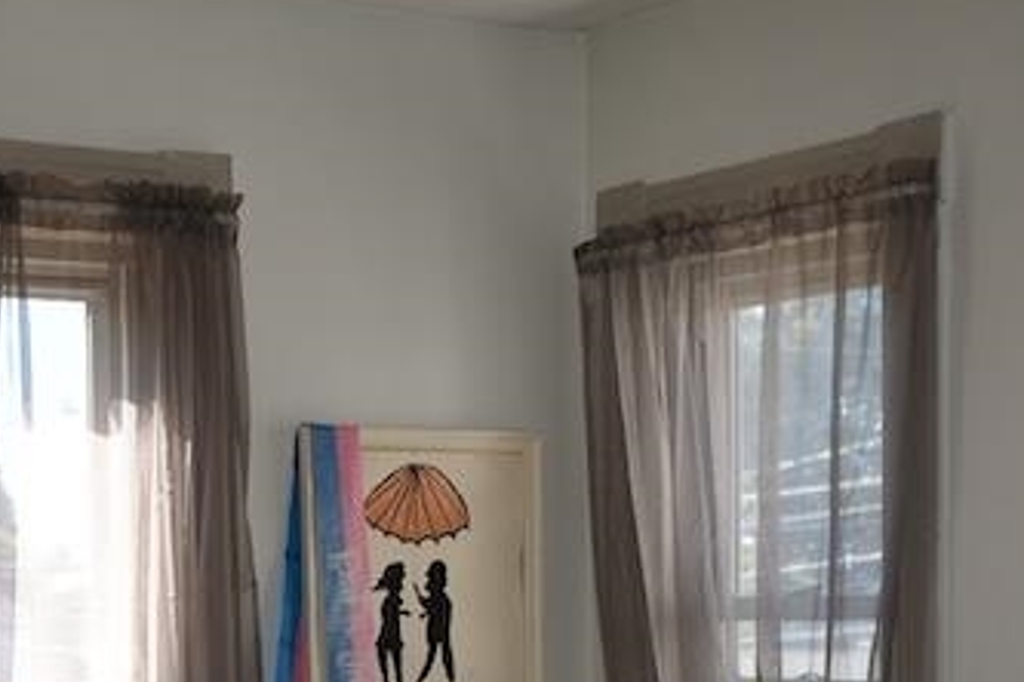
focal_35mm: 83
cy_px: 929
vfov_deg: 15.5
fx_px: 2361
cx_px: 277
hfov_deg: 24.3
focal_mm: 18
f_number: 3.5
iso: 100
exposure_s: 1/160
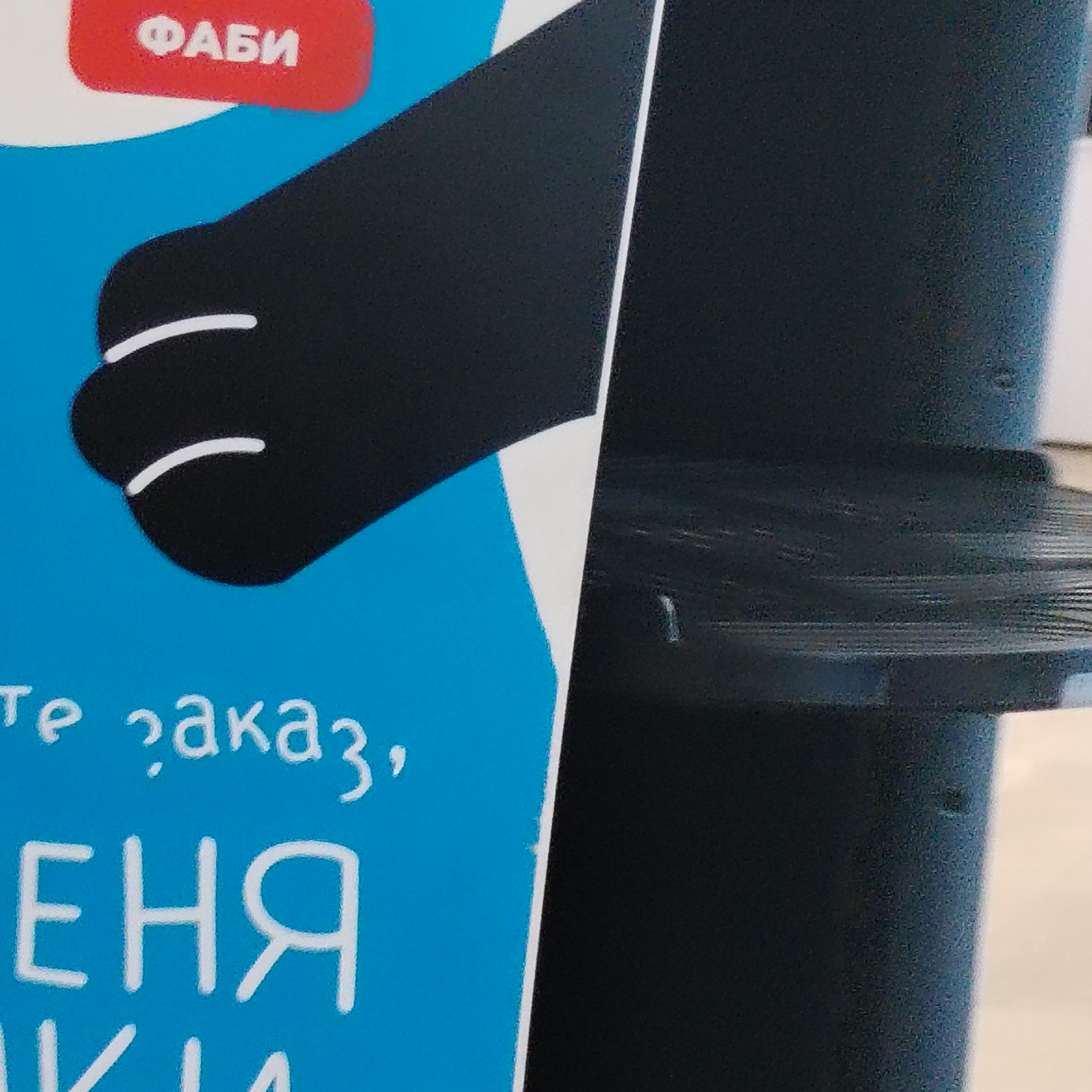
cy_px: 845
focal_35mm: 177
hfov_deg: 9.8
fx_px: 6317
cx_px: 142
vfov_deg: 9.9
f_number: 1.8
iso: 336
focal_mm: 4.75
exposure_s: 1/33.3
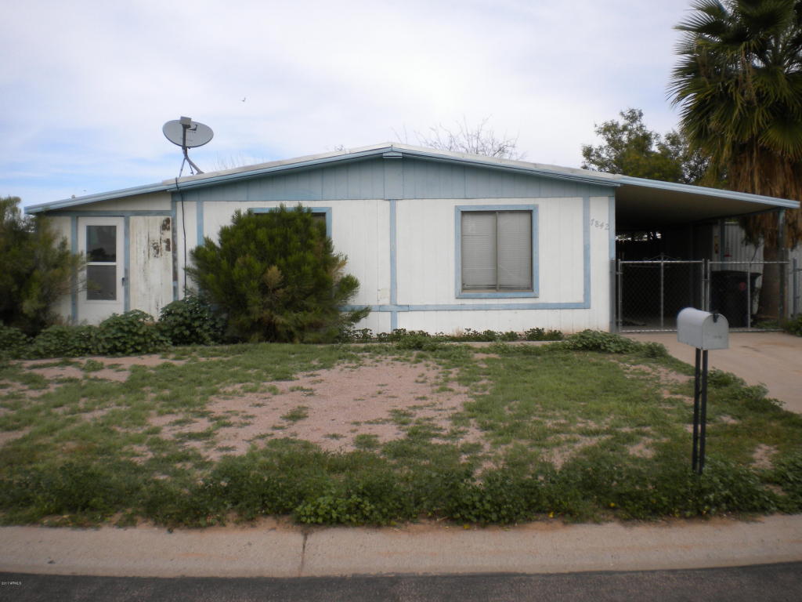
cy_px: 301
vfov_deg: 40.7
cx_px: 401
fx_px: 811
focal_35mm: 35
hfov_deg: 52.6
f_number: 4.6
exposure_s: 1/587
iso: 80
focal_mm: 6.3
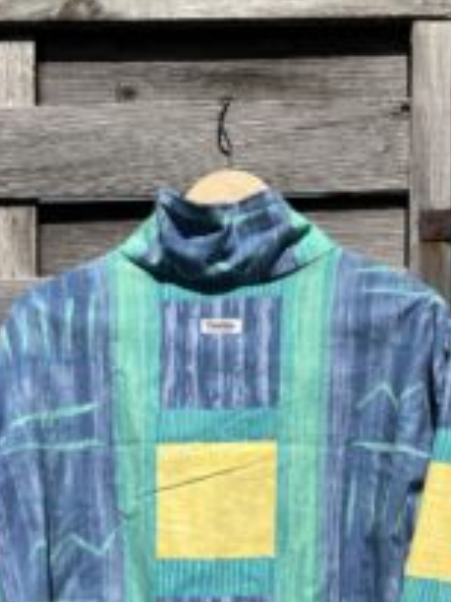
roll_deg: +1.2
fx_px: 886
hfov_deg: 28.6
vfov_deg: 35.5
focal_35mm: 51
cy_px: 531
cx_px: 218
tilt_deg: -5.1
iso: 50
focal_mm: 5.1
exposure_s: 1/7874
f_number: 1.6
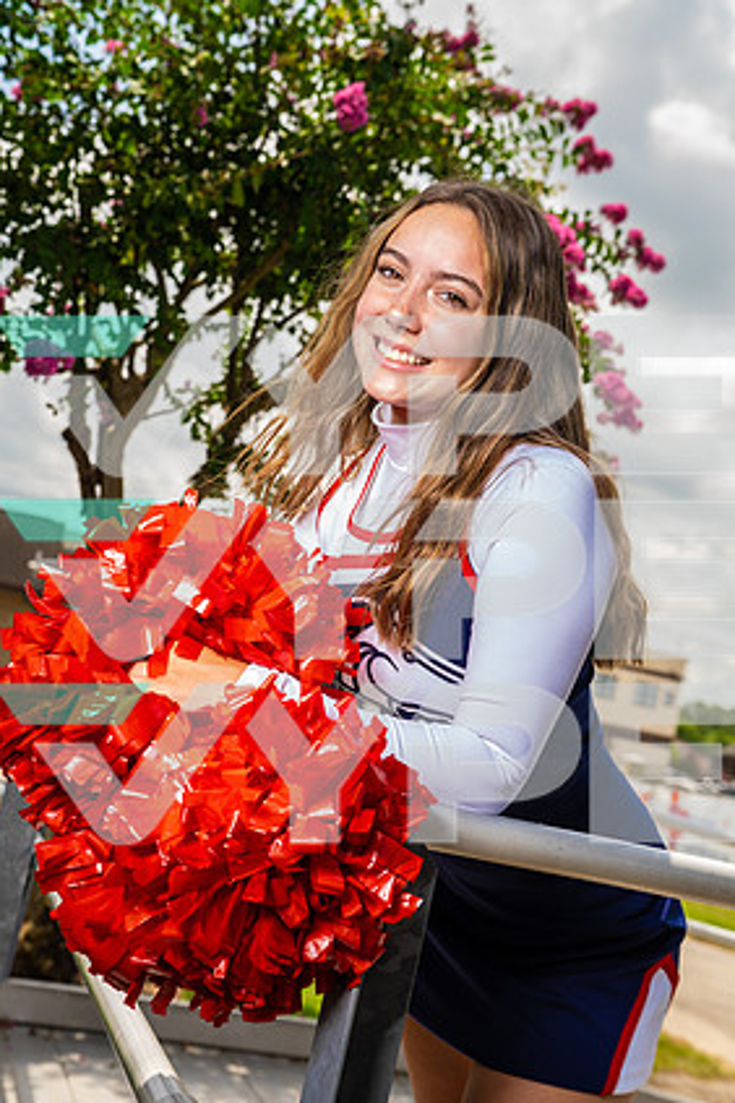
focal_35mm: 50
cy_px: 581
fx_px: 1531
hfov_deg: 27.0
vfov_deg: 39.6
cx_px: 383
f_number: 5.6
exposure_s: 1/250
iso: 100
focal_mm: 47
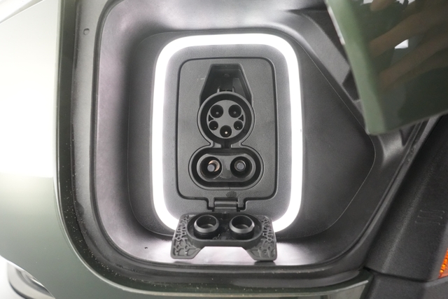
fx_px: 236
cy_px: 150
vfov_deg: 64.6
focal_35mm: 19
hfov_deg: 86.9
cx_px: 224
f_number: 5
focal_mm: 19
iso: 12800
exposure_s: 1/100
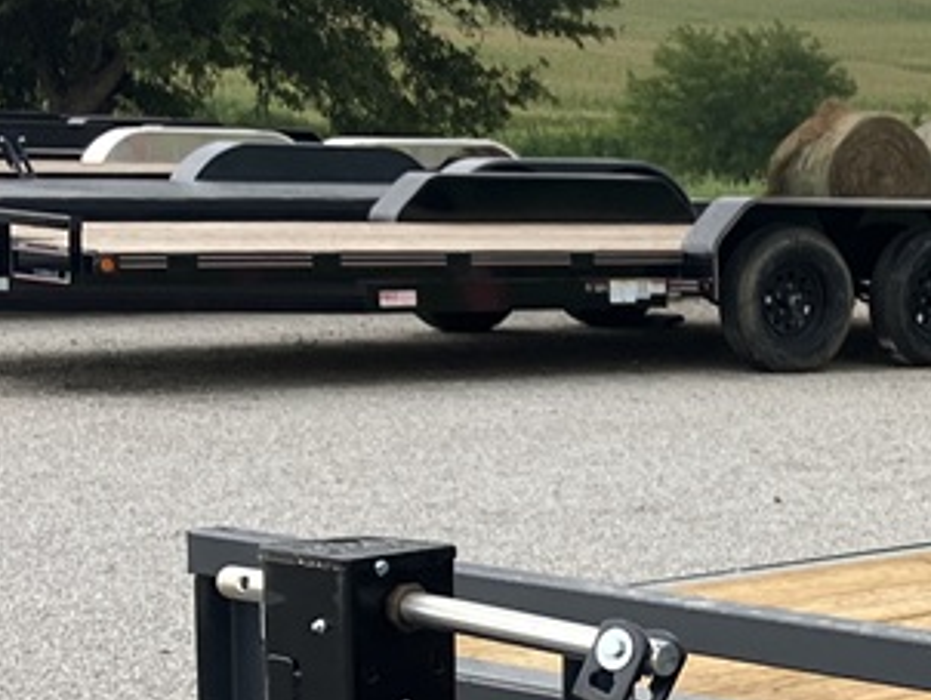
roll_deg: -2.6
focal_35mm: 112
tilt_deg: -12.1
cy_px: 680
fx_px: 3015
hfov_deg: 16.0
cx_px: 1417
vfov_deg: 13.1
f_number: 1.8
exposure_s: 1/121
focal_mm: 3.99
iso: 50
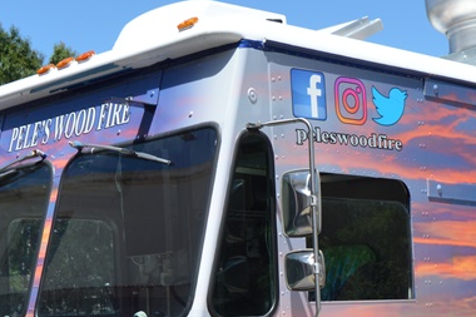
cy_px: 336
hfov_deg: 22.8
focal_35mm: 89
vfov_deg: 15.0
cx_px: 303
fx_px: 1176
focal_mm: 22
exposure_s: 1/250
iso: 100
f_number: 8
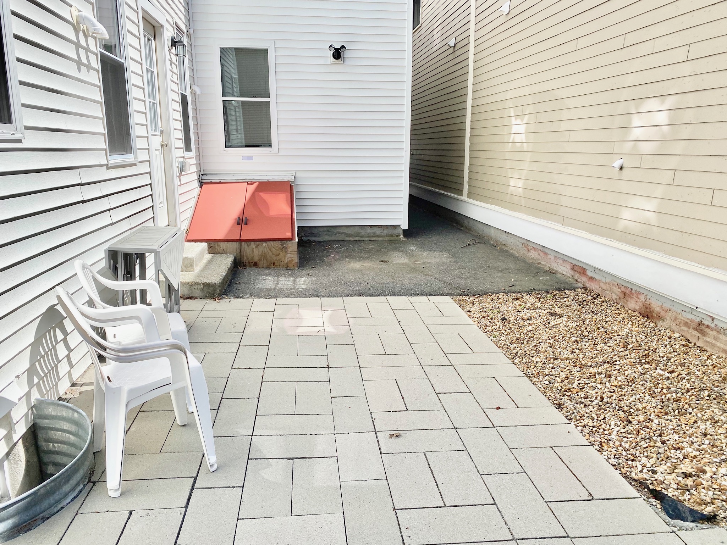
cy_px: 272
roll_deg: +2.8
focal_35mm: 26
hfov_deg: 67.3
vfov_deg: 53.1
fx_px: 546
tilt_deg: -11.1
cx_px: 364
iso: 32
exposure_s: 1/2410
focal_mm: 4.25
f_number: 1.8
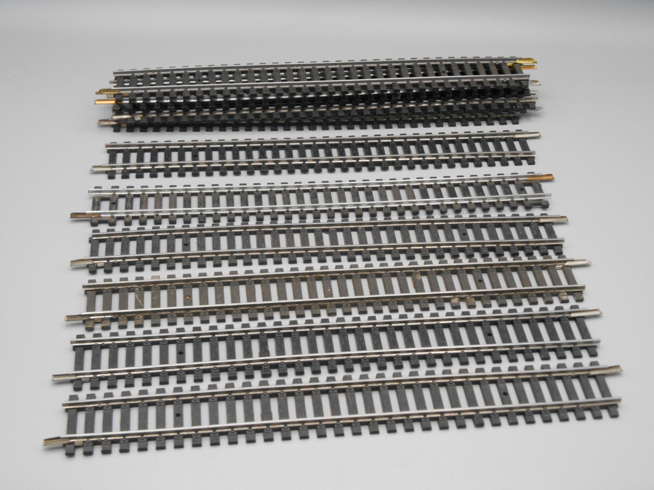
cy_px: 245
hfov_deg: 31.7
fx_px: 1152
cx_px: 327
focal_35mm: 61
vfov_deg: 24.0
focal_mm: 10.9
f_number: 4.4
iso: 400
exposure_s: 1/250
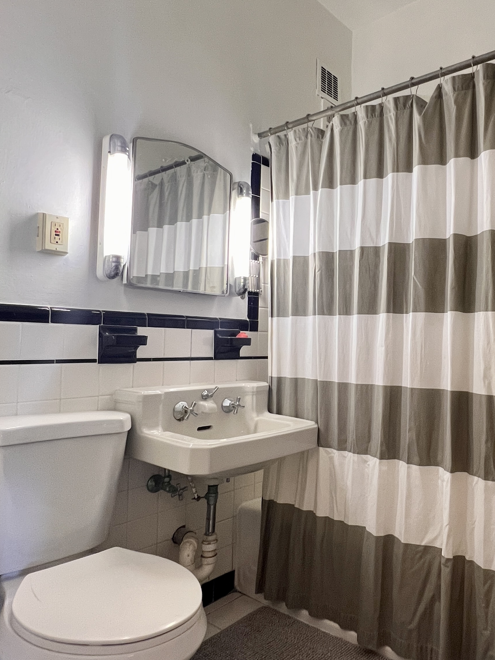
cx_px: 385
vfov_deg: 73.9
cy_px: 328
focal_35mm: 23
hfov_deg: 55.3
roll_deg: -0.7
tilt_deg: +2.6
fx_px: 439
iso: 200
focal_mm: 1.57
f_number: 1.8
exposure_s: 1/60
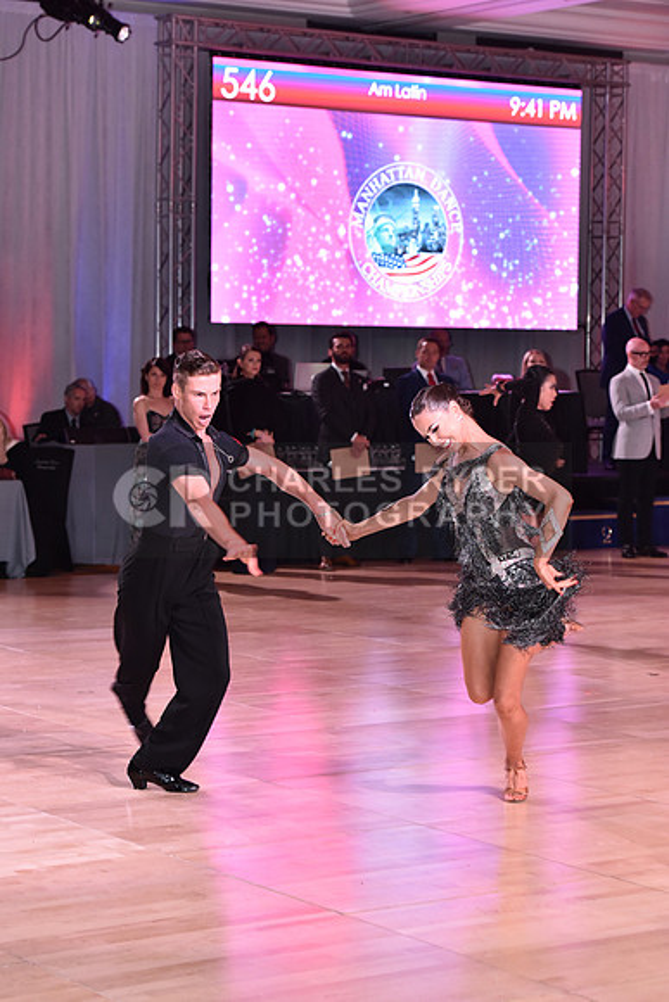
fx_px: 2730
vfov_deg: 20.8
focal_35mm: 98
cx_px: 334
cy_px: 501
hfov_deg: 14.0
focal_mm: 98
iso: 1600
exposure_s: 1/250
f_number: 4.5
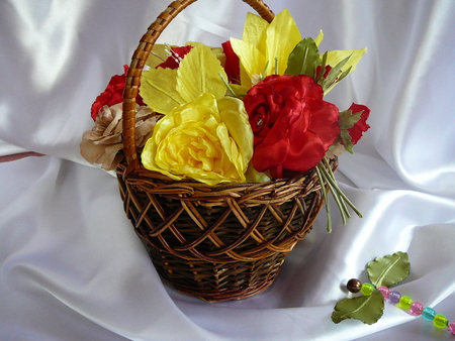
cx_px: 228
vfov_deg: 40.7
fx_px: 460
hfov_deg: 52.6
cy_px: 170
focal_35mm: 35
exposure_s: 1/25
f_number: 2.8
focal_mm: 5.2
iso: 200
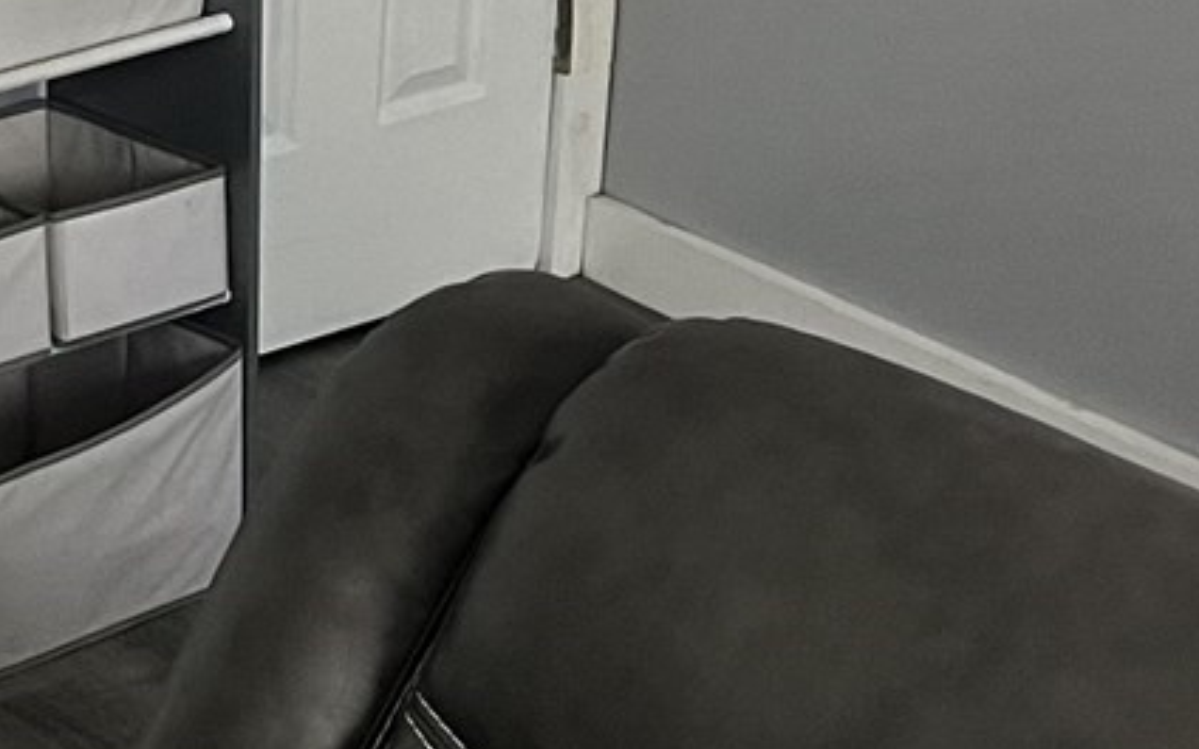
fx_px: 4346
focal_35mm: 133
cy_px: -302
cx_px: -778
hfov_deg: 14.3
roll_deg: +1.9
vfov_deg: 9.6
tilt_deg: -17.9
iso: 100
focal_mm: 5.1
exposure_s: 1/60
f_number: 1.6
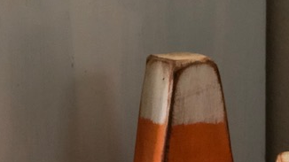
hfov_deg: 17.6
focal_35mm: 122
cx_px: 168
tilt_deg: -17.6
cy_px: 210
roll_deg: +2.1
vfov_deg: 9.7
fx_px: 934
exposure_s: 1/30
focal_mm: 6.6
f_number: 2.8
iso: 1250
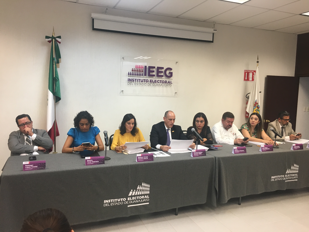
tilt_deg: -5.4
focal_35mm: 29
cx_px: 154
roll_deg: -1.2
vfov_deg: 48.2
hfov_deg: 61.7
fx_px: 259
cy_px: 116
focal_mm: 4.15
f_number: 2.2
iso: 40
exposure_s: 1/30
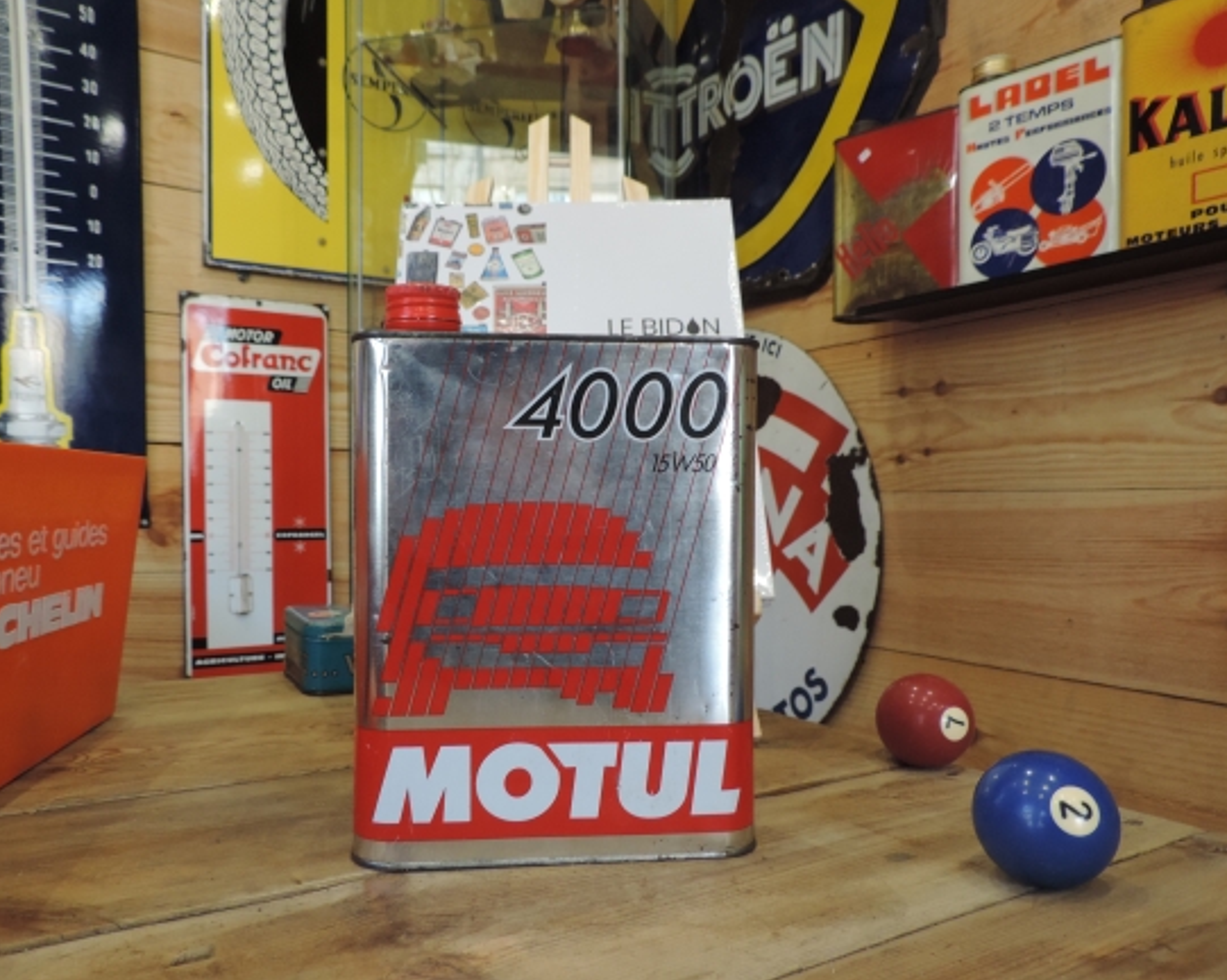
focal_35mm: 26
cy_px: 501
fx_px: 943
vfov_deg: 54.9
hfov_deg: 65.9
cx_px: 553
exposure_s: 1/30
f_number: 3
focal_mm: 4.3
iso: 250
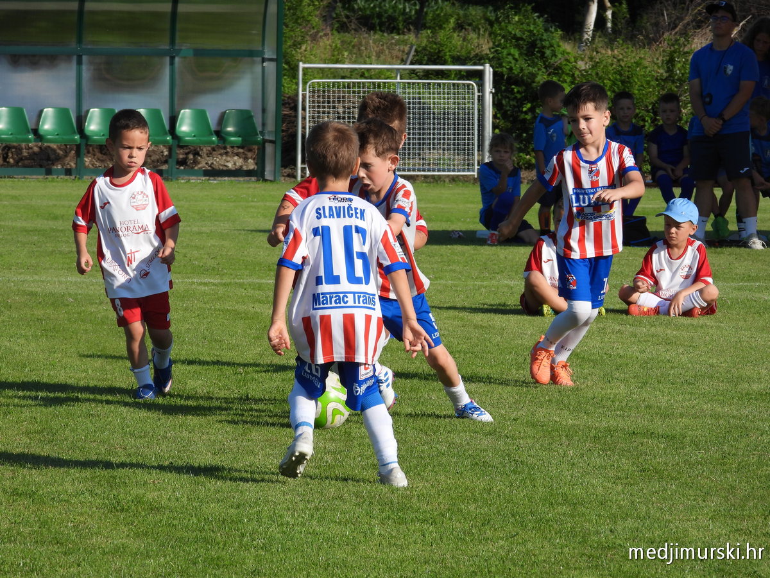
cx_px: 385
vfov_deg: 6.9
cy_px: 289
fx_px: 4782
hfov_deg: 9.2
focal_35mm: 215
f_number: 4.5
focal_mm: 38.6
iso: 100
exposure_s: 1/800
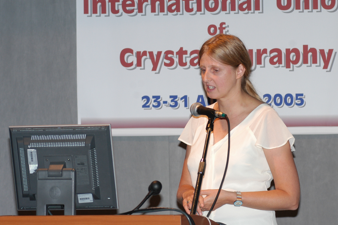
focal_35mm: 213
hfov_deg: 9.7
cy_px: 79
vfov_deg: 6.4
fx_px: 1998
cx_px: 218
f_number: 4
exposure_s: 1/60
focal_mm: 100
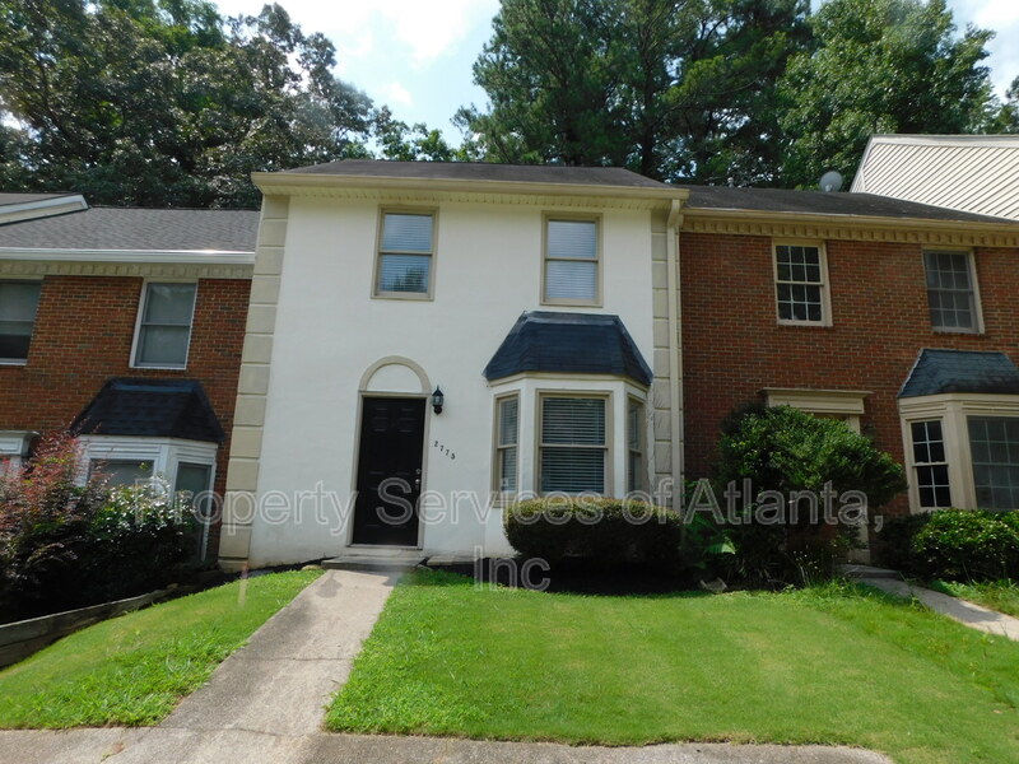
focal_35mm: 23
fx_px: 677
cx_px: 510
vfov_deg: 58.9
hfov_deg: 73.9
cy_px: 382
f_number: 3
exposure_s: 1/1500
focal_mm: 4
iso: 125
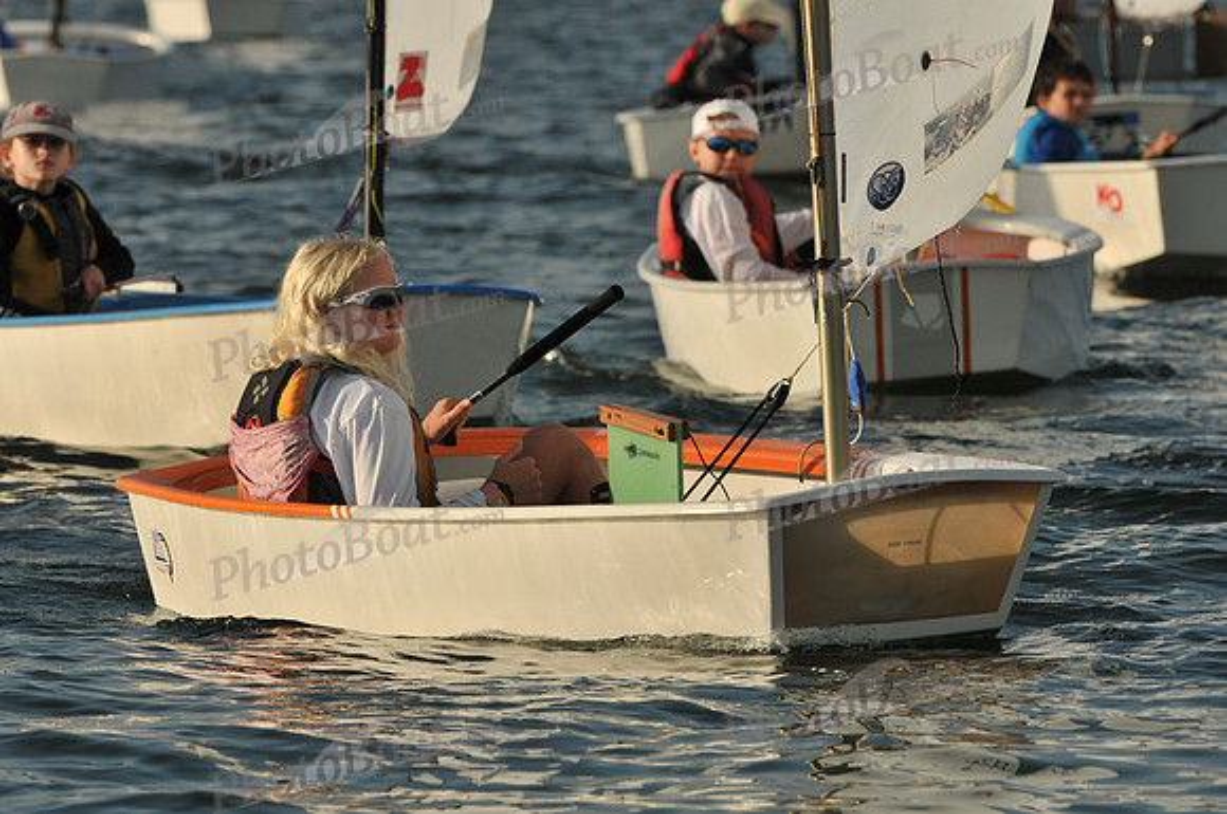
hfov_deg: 4.6
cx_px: 614
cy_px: 407
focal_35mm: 450
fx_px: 15316
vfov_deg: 3.0
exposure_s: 1/800
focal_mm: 300
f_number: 9
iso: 200
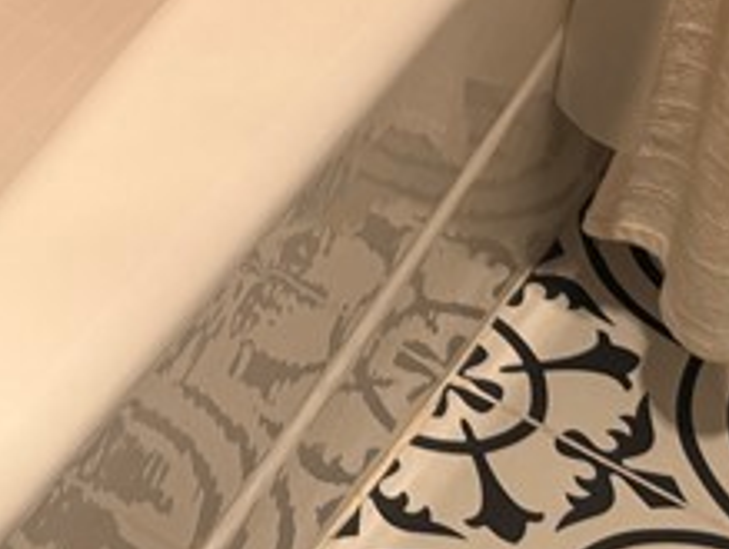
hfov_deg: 16.8
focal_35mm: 112
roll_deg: +0.1
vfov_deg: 12.0
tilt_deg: -27.8
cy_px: -509
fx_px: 2363
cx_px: -140
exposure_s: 1/120
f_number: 1.78
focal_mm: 6.76
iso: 50
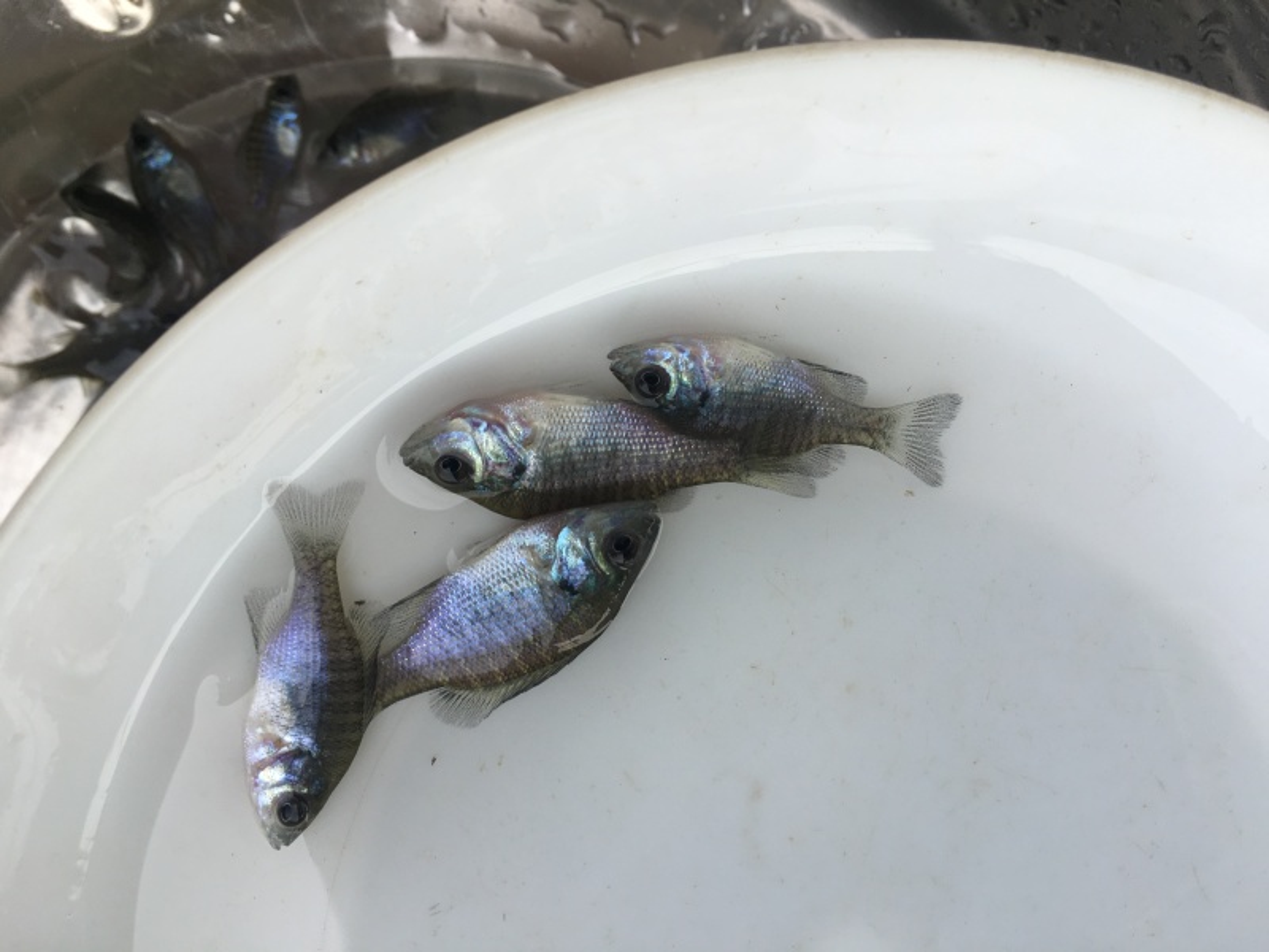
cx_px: 634
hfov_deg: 61.7
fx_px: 1063
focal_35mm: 29
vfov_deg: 48.2
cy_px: 476
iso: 25
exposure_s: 1/739
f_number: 2.2
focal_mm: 4.15
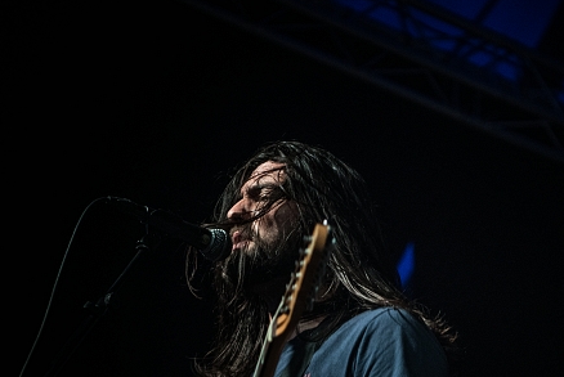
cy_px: 282
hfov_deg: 17.7
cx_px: 398
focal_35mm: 115
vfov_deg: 11.9
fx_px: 1803
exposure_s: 1/100
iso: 1000
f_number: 2.8
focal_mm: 70
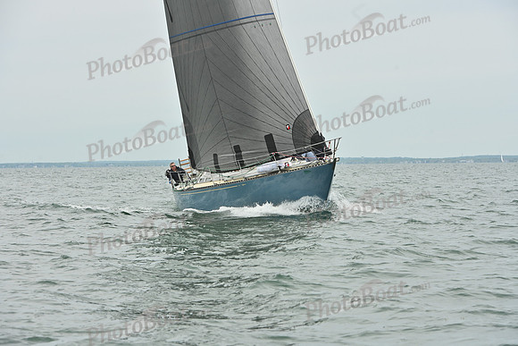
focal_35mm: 145
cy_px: 173
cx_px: 259
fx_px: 2087
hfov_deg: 14.2
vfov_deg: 9.5
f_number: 8
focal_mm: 145
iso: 320
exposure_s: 1/1000
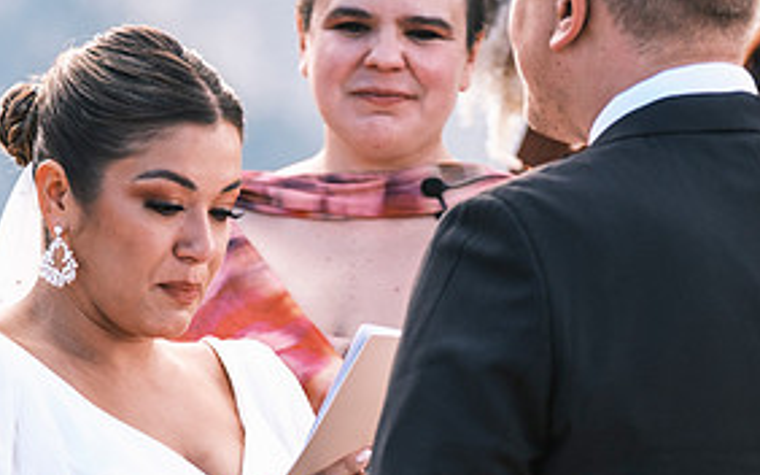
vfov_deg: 3.1
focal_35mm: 423
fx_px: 8758
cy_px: 498
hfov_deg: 5.0
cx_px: 361
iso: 400
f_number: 2.8
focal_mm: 134.4
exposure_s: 1/950
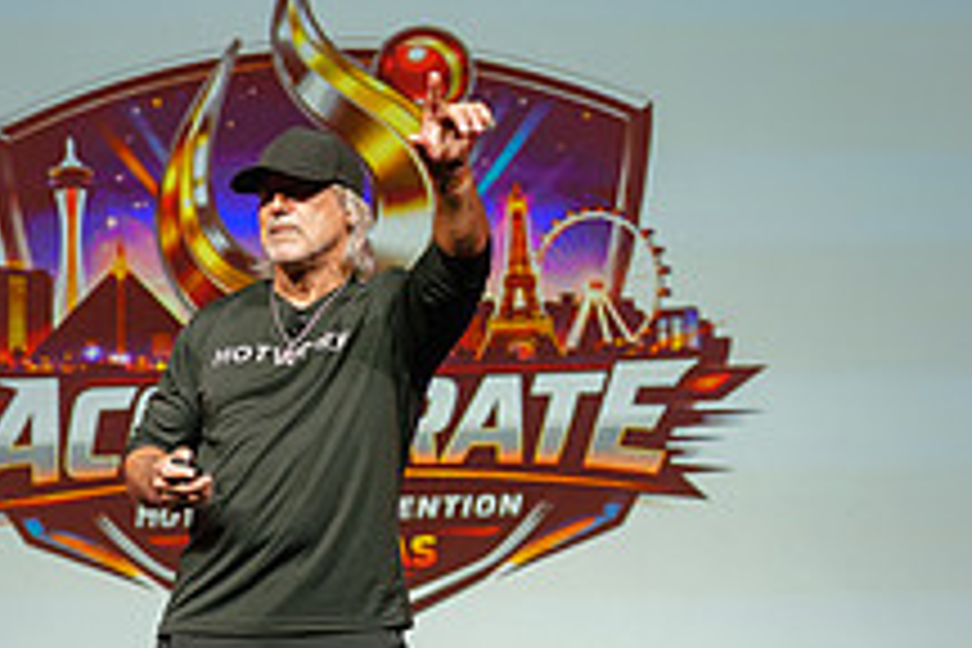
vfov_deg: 10.2
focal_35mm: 134
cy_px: 380
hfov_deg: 15.3
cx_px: 279
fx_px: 3618
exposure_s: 1/200
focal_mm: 50
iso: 400
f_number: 2.8
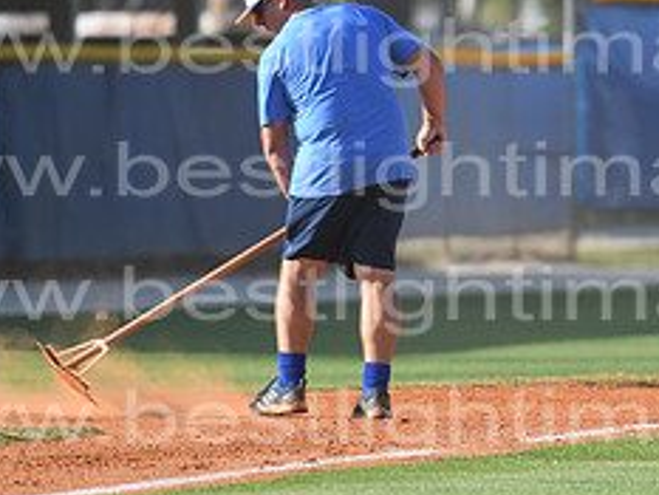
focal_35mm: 717
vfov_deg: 2.1
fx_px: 13657
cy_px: 115
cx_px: 492
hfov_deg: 2.8
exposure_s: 1/1000
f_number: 2.8
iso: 100
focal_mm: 200
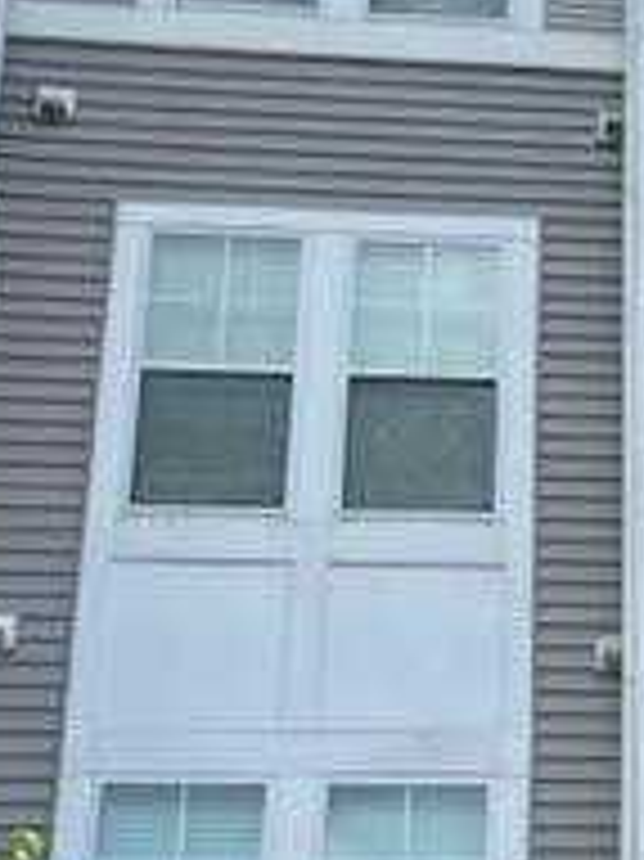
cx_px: 1018
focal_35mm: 87
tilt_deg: +21.0
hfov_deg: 15.4
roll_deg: +3.2
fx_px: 2160
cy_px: 779
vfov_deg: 22.0
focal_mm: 5.1
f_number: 1.6
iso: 50
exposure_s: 1/1776
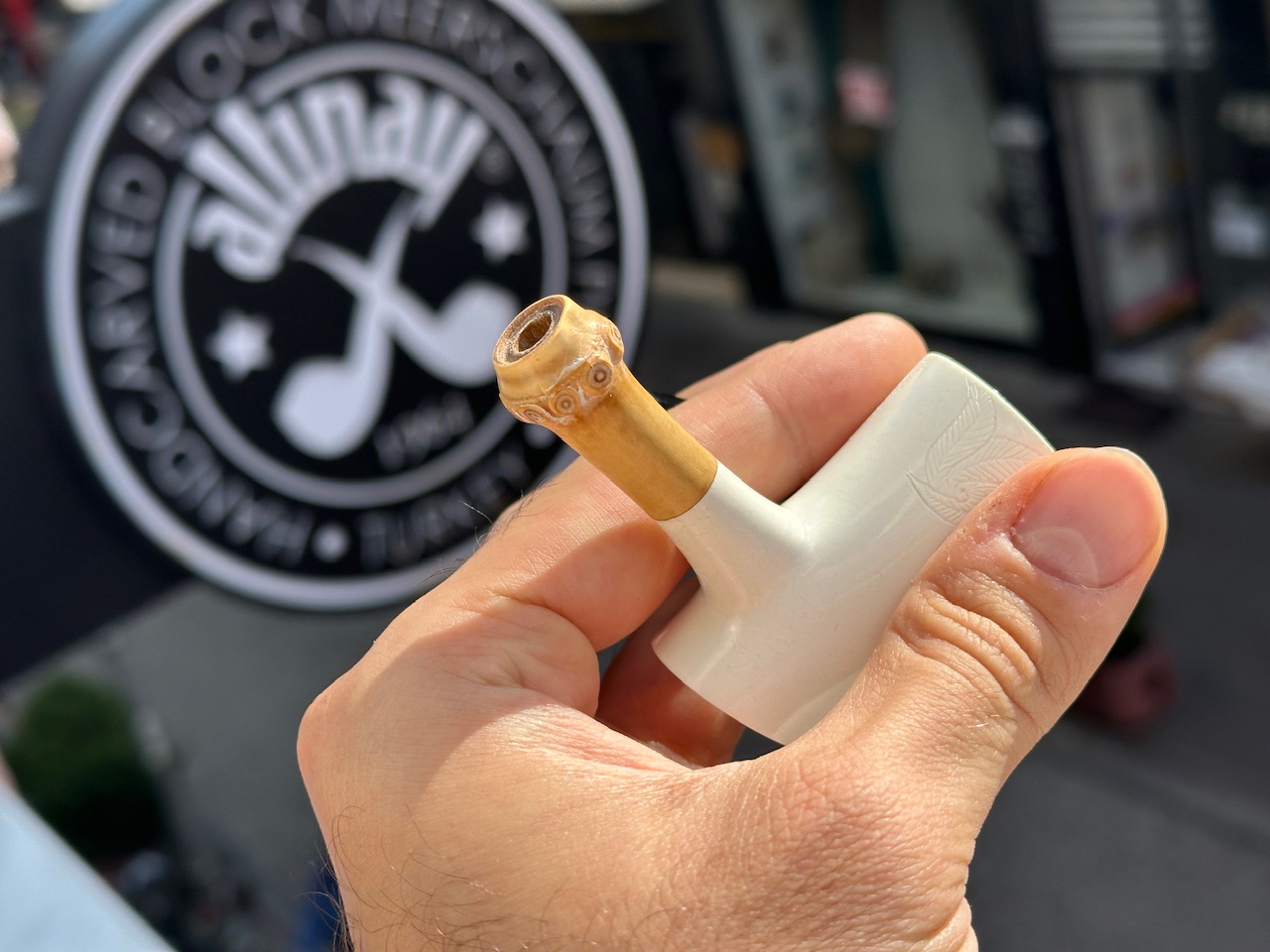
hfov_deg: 39.7
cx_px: 635
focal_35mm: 48
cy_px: 476
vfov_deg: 30.3
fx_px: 1761
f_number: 1.78
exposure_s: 1/1815
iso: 64
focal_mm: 6.86
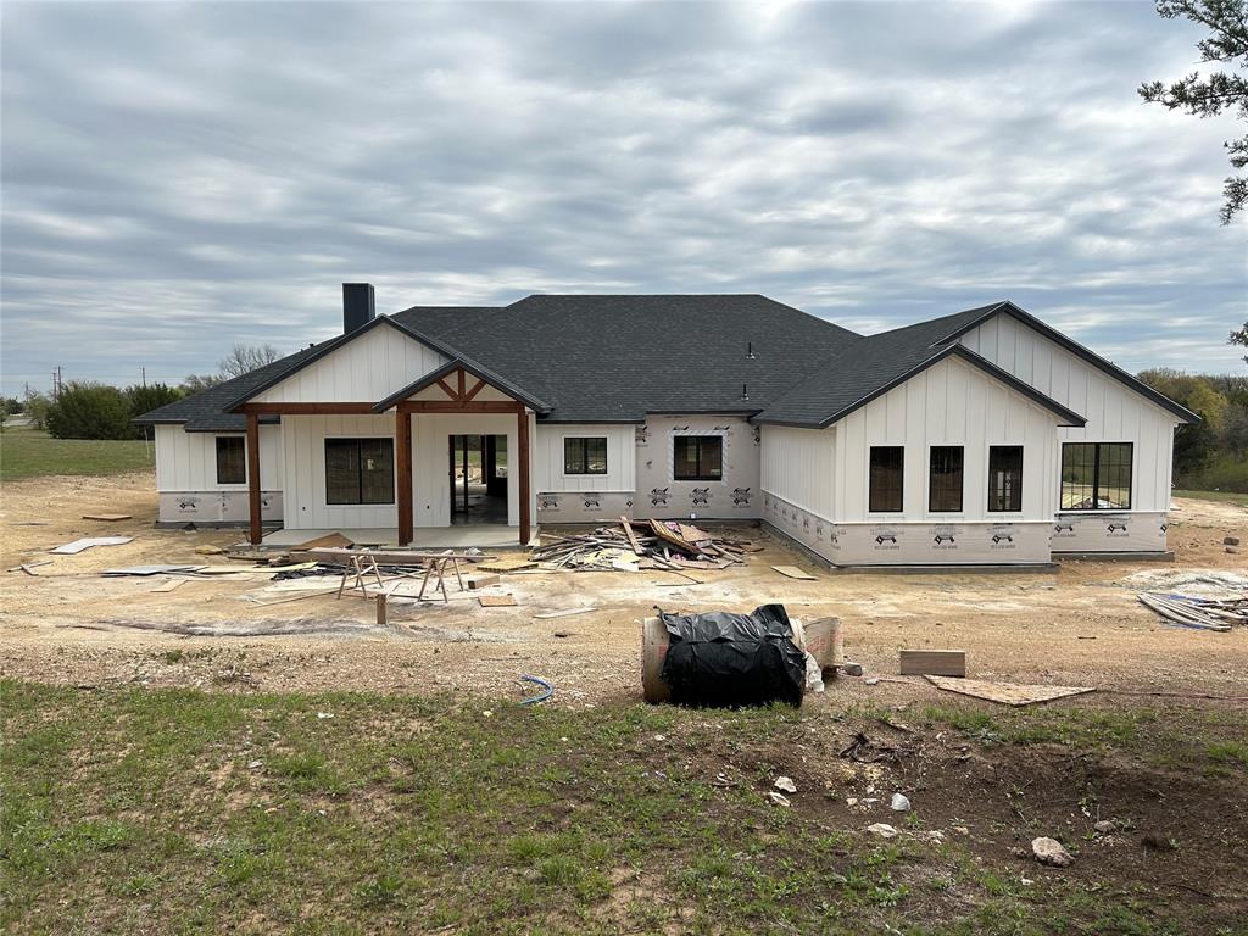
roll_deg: +0.2
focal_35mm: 26
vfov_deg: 53.1
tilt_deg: -3.9
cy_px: 468
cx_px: 624
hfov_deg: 67.3
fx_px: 937
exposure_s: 1/6993
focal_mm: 5.7
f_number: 1.5
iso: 50
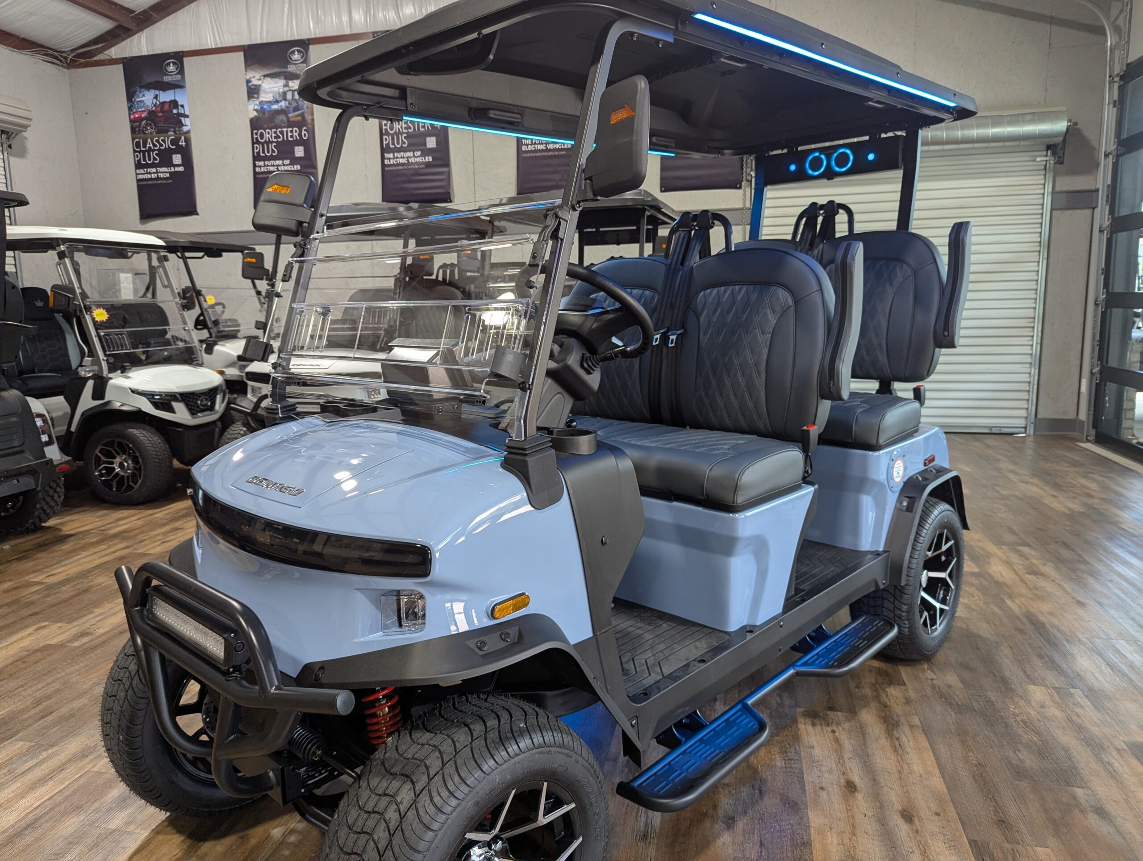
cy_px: 430
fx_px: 794
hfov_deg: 71.5
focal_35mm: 24
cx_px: 572
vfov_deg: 56.9
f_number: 1.85
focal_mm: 6.81
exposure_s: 1/120
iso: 156
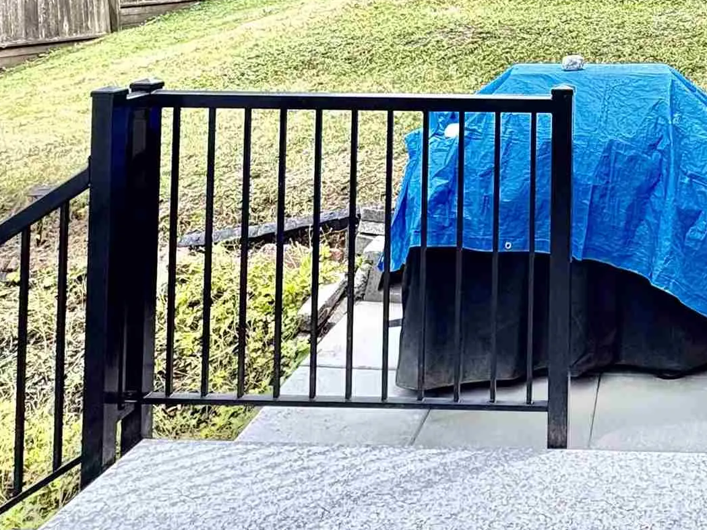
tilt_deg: +1.5
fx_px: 837
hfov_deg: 41.6
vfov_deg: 31.3
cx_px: 653
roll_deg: -0.3
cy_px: -50
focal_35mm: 41
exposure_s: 1/720
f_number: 2.2
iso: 64
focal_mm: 2.22
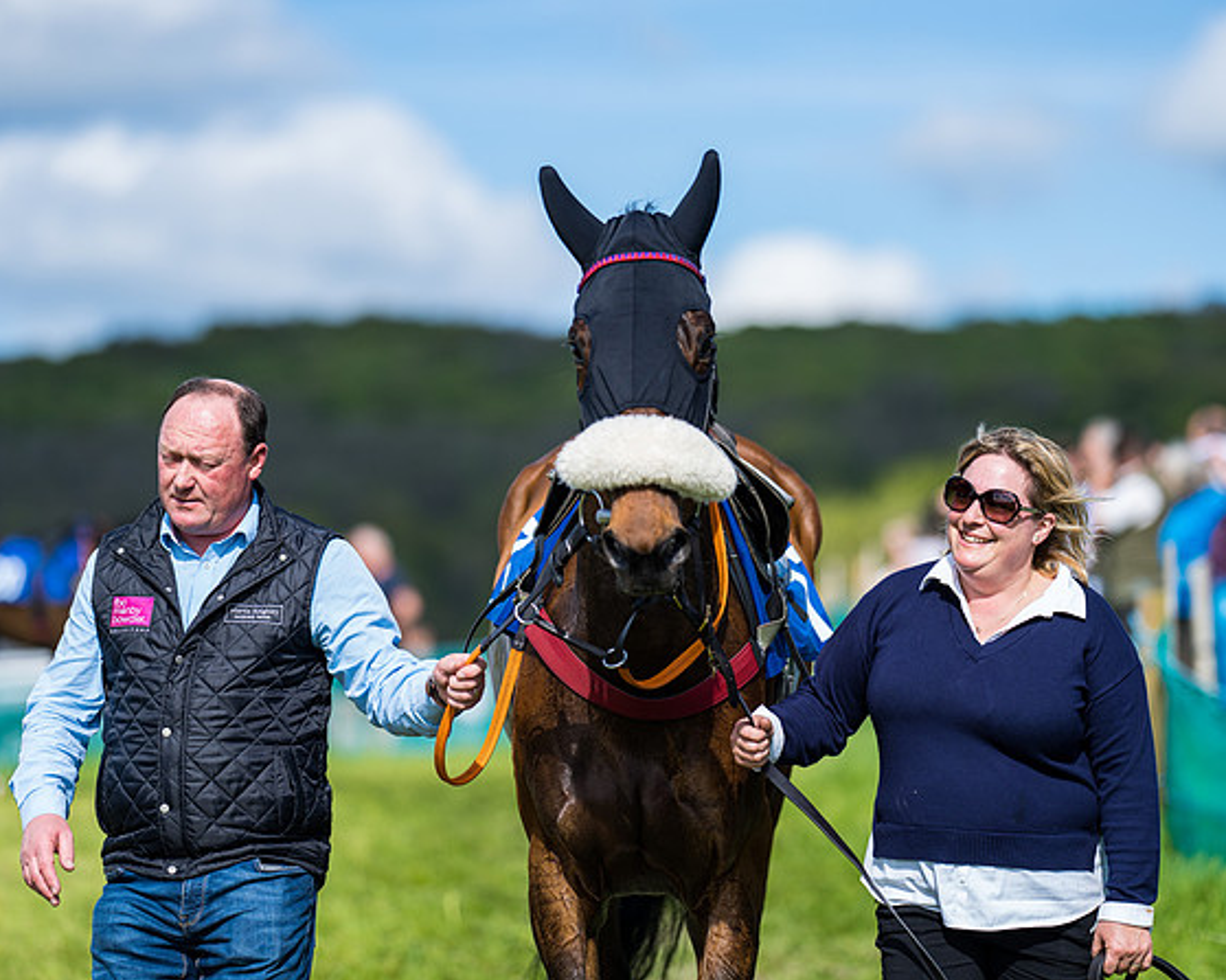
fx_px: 6095
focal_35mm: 168
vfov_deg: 9.2
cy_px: 448
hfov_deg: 11.5
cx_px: 636
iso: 50
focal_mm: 135
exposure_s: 1/3200
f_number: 2
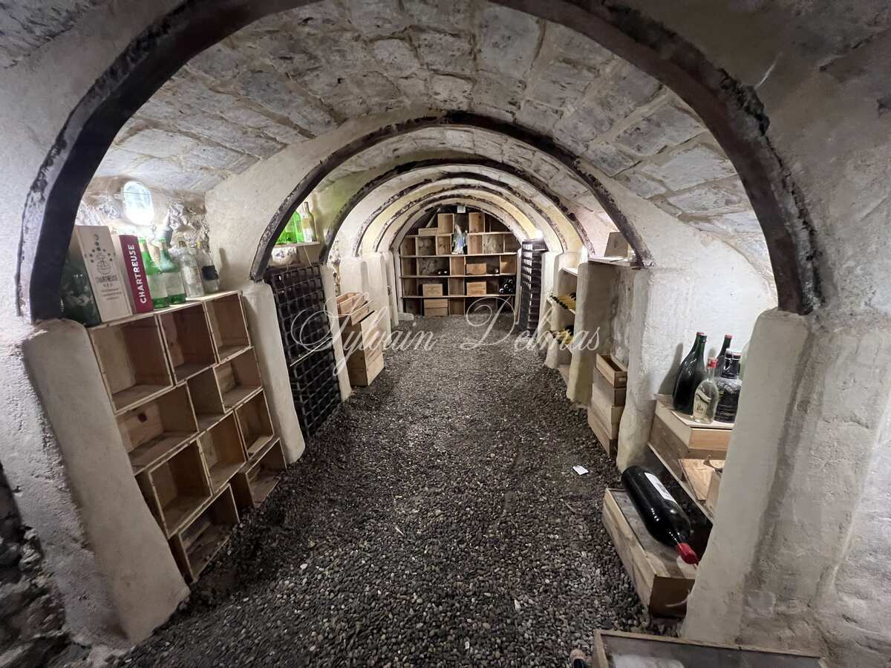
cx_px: 446
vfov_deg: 89.9
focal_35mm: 13
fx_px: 335
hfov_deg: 106.2
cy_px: 334
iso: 640
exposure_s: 1/50
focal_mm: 1.57
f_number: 1.8
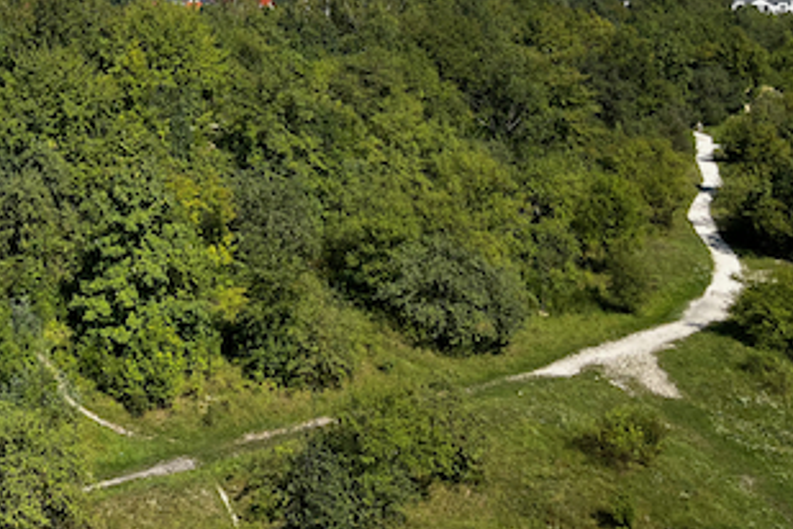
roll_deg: -1.2
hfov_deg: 33.9
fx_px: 1233
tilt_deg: -0.4
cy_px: -77
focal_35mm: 56
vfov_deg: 22.6
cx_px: 98
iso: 50
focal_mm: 5.1
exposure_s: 1/3745
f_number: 1.6
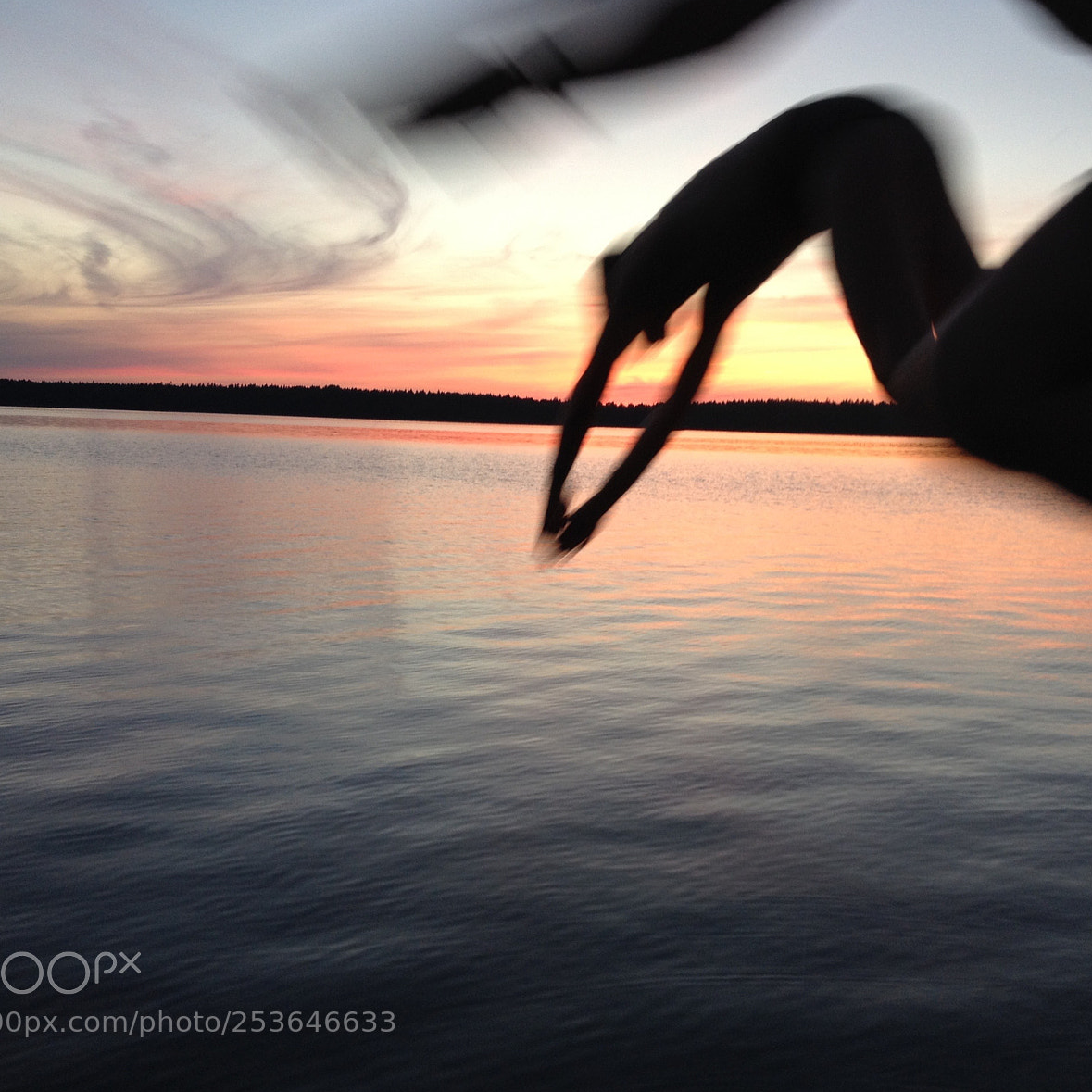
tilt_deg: -5.8
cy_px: 539
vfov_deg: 40.0
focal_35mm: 42
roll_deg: -0.6
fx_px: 1499
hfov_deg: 39.9
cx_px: 652
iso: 50
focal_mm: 4.28
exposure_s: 1/30
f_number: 2.4
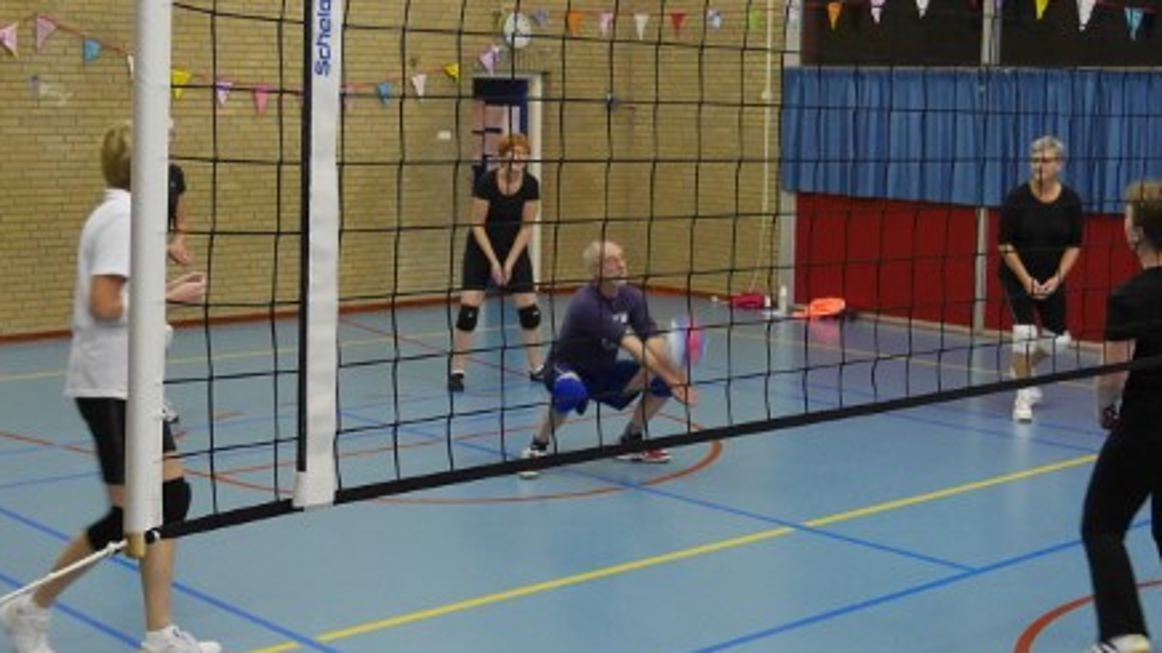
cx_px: 634
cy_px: 287
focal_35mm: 56
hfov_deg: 37.2
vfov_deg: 21.4
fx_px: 1725
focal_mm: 14
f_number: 3.5
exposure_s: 1/60
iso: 1600
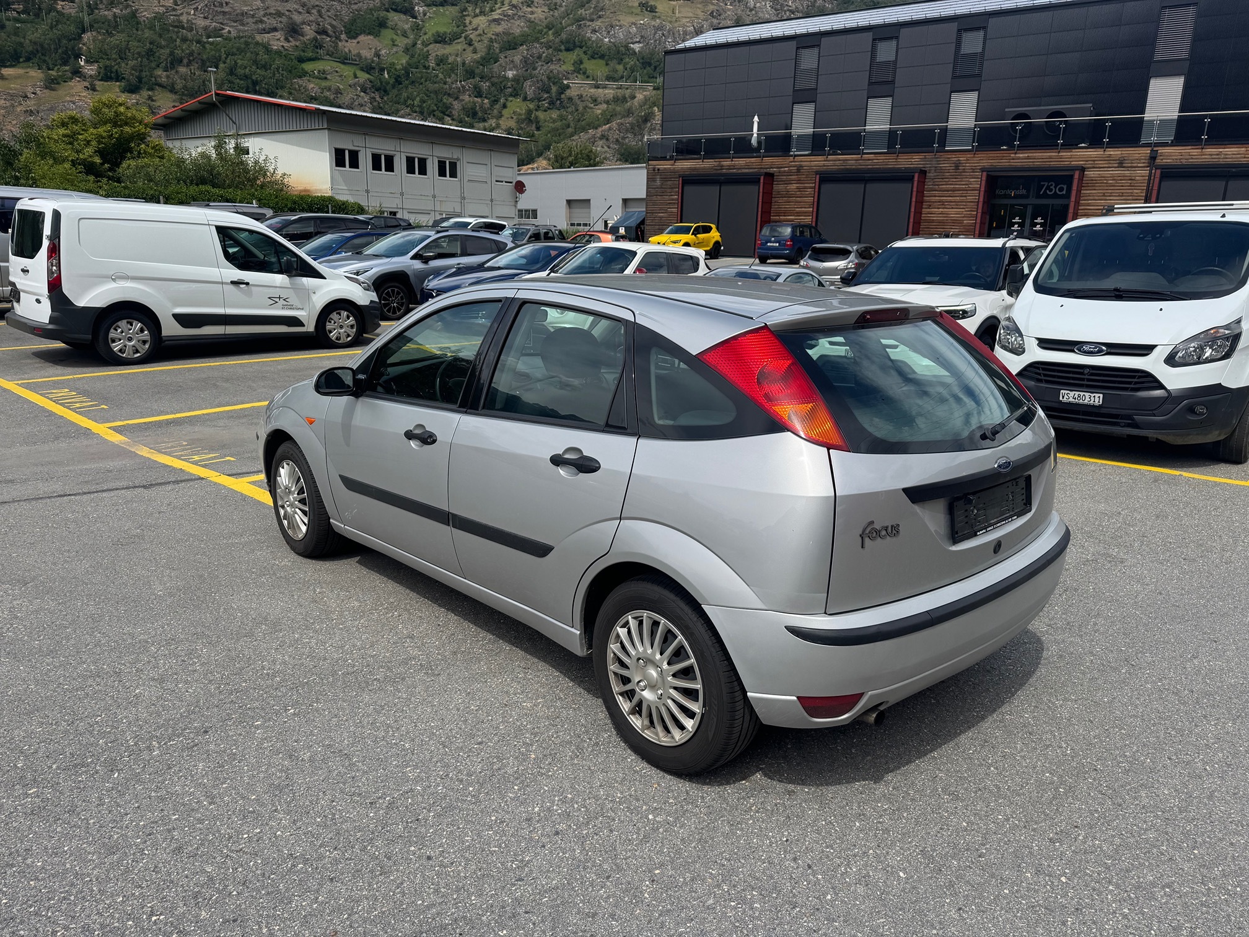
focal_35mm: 24
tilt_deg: -13.6
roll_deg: -2.1
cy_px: 468
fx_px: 866
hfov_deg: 71.6
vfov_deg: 56.8
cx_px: 624
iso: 80
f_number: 1.78
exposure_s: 1/4608
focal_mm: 6.76
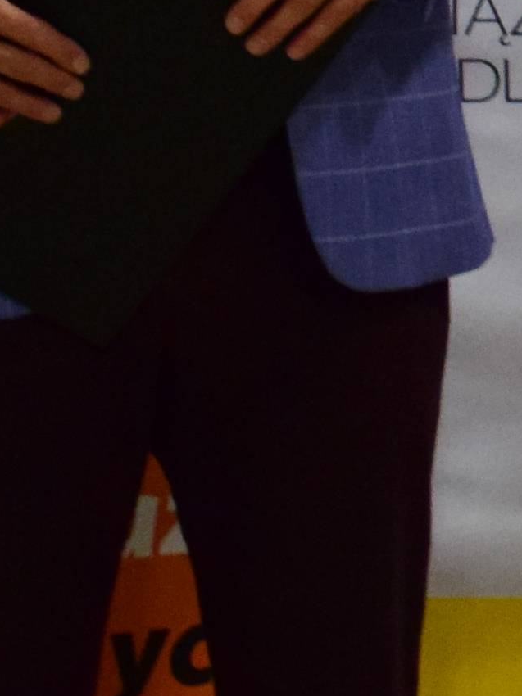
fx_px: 7169
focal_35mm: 356
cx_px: 1939
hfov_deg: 4.0
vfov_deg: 5.6
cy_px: 58
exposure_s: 1/80
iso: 2000
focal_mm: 35
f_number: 4.5
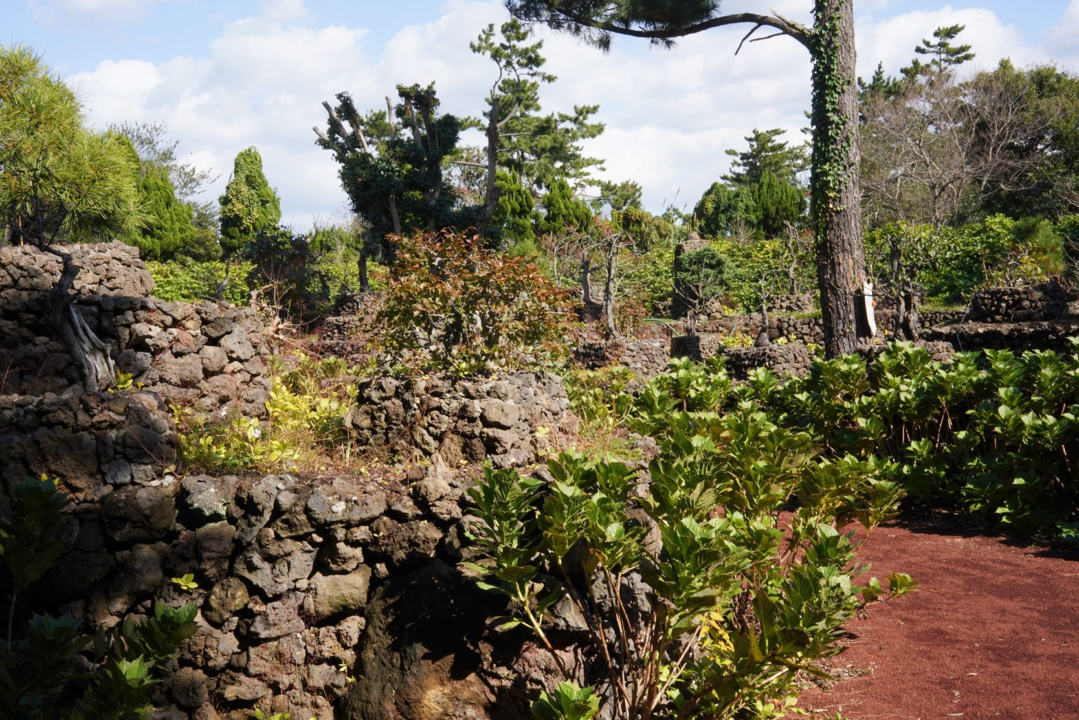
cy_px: 381
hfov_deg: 46.4
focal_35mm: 42
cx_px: 527
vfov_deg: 31.9
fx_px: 1259
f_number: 20
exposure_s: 1/100
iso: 400
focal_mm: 35
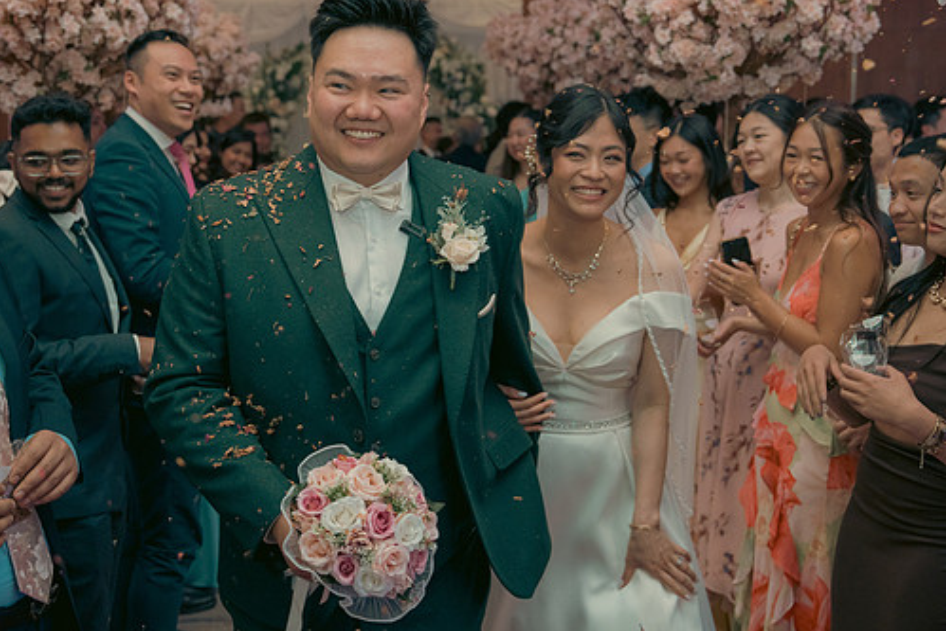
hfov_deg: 45.3
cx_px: 406
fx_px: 1130
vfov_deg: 31.2
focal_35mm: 43
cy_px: 302
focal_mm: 37
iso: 2500
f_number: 3.5
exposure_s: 1/160
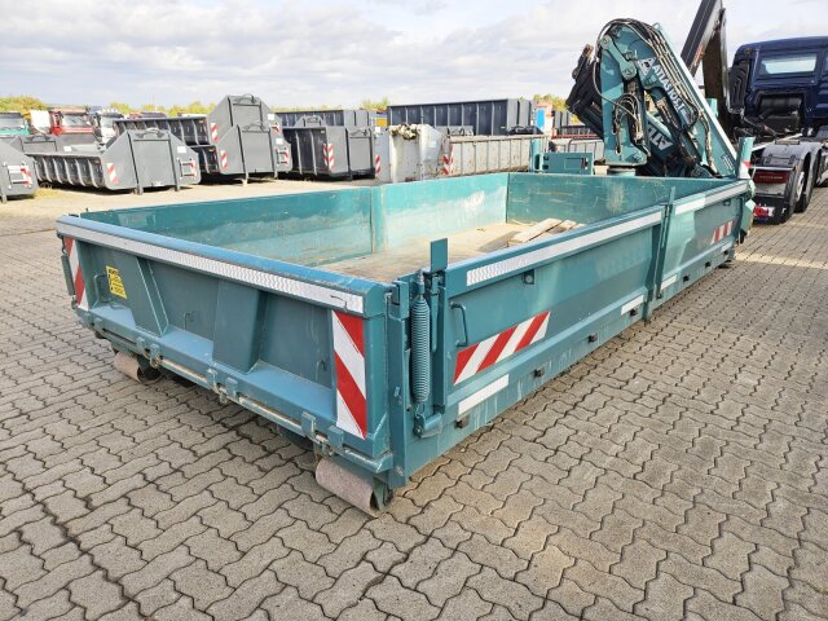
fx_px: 550
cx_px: 414
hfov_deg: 73.9
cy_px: 310
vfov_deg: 58.9
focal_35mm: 23
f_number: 1.8
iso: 25
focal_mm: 5.4
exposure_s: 1/713
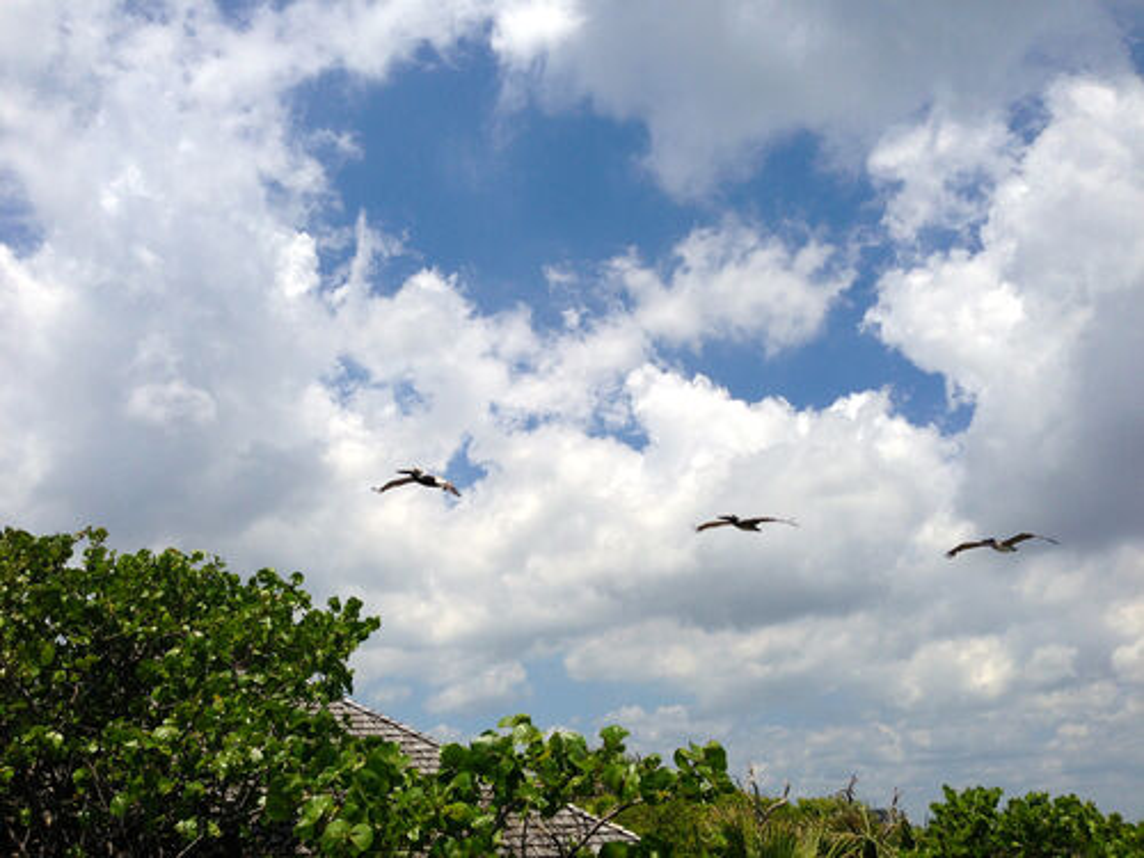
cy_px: 429
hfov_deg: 55.4
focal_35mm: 33
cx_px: 572
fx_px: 1091
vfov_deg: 42.9
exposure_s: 1/4184
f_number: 2.4
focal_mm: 4.13
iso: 50
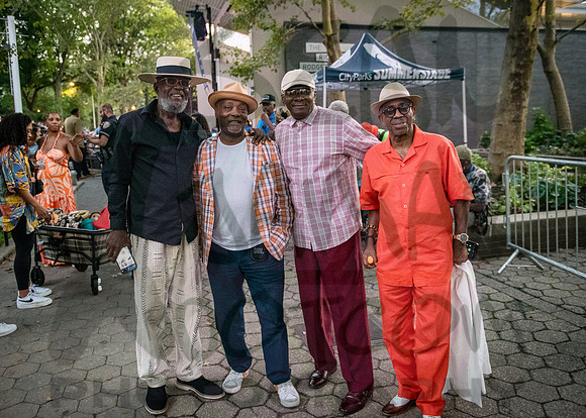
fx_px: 500
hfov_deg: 60.7
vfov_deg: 45.3
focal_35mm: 30
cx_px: 277
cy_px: 187
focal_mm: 26
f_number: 2.8
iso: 10000
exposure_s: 1/200
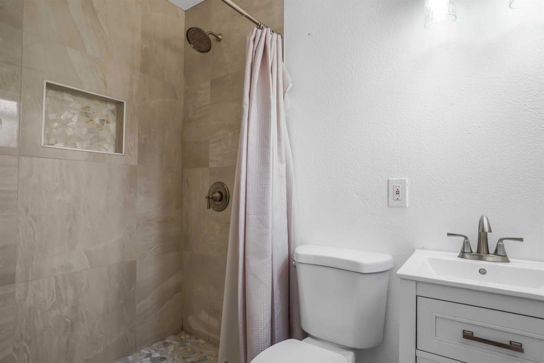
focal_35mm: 16
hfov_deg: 95.0
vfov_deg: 72.1
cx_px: 272
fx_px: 249
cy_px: 182
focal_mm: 11
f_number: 7.1
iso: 400
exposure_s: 1/30
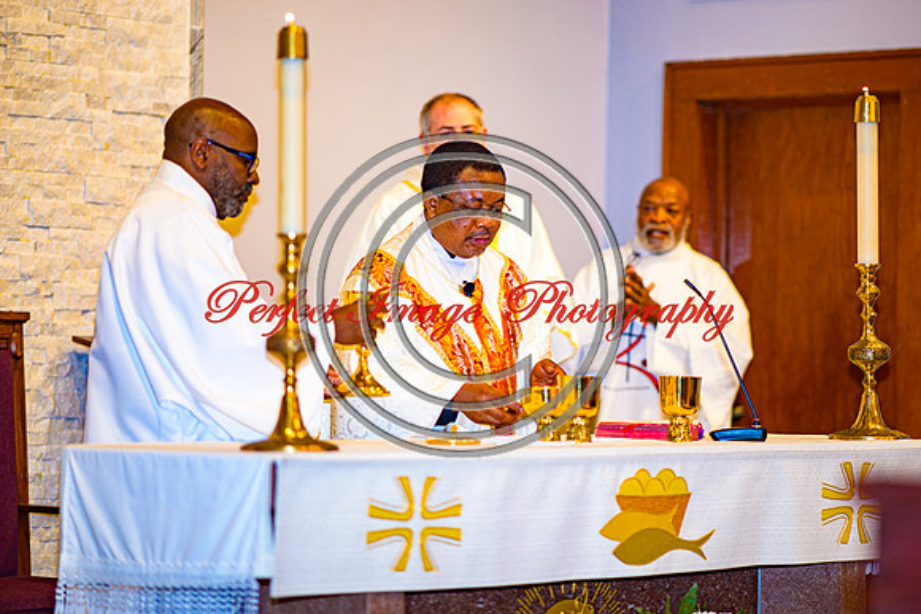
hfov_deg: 16.7
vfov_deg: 11.2
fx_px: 3128
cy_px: 257
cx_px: 536
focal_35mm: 122
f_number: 1.4
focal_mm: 105
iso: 100
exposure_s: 1/100
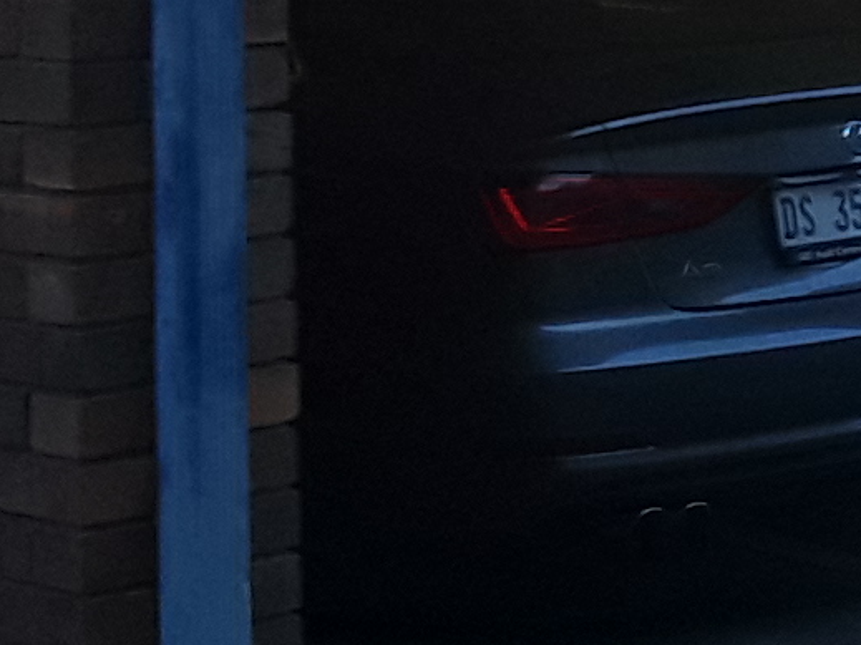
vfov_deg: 9.8
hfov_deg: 12.7
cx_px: 1226
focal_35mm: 149
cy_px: -202
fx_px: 3705
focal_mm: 2.2
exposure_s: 1/276
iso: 40
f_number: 1.9
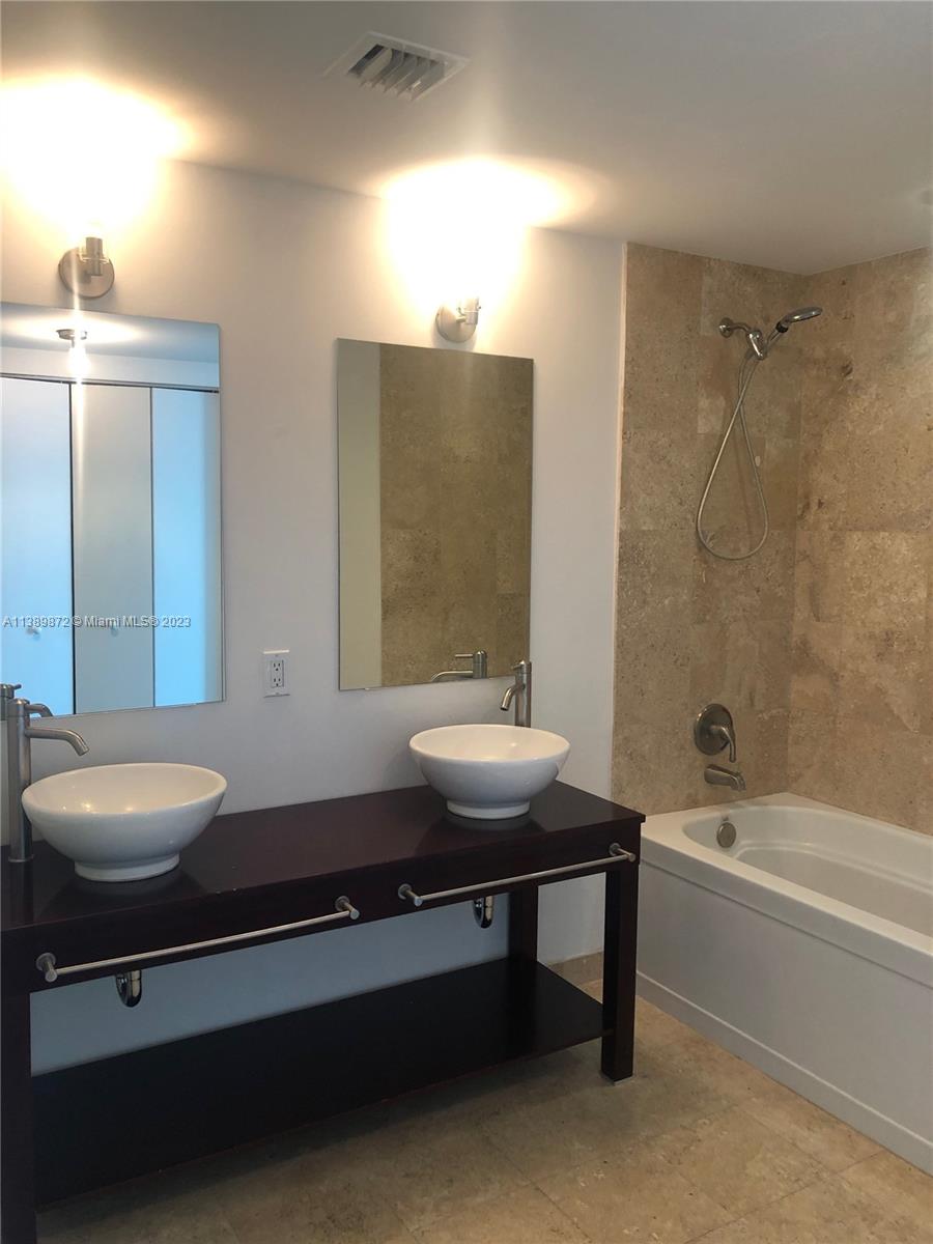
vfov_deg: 63.4
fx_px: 1006
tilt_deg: -5.8
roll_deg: -0.8
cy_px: 622
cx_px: 466
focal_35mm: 28
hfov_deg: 49.7
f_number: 1.8
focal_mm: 3.99
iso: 40
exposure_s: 1/17
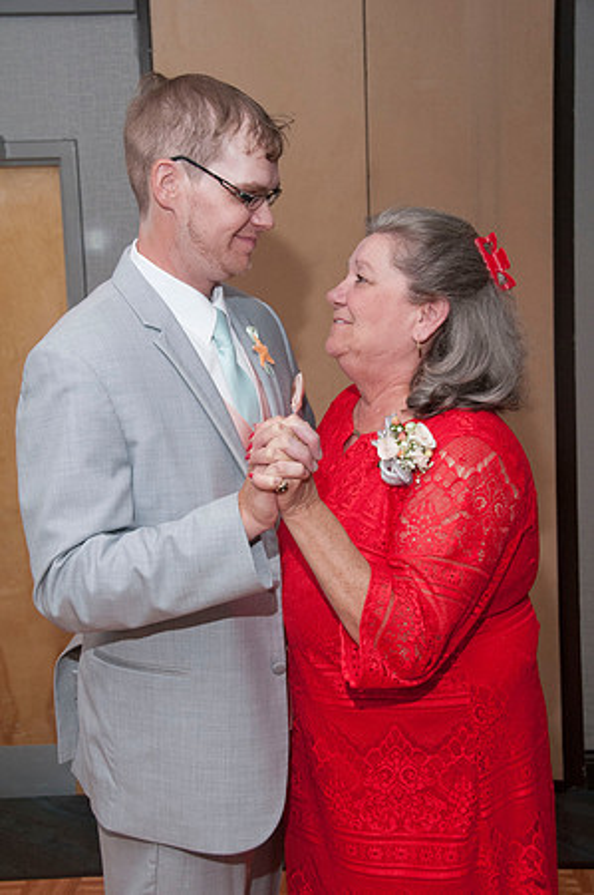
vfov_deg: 37.9
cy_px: 448
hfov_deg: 25.7
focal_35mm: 52
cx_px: 297
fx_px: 1302
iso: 800
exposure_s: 1/60
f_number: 5.6
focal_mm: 35
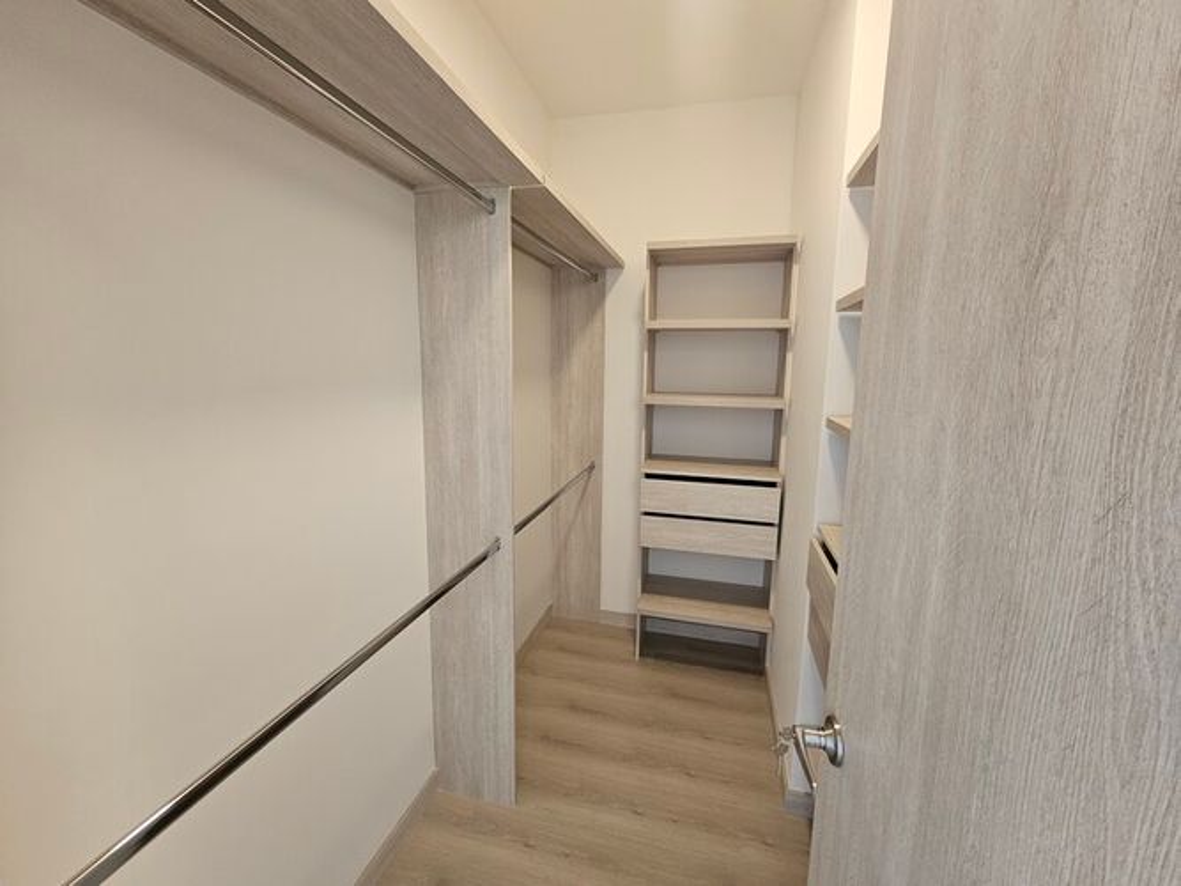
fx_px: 443
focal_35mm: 13
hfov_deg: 106.2
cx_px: 590
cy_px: 443
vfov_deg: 89.9
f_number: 2.2
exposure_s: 1/77.4
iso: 160
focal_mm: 2.2
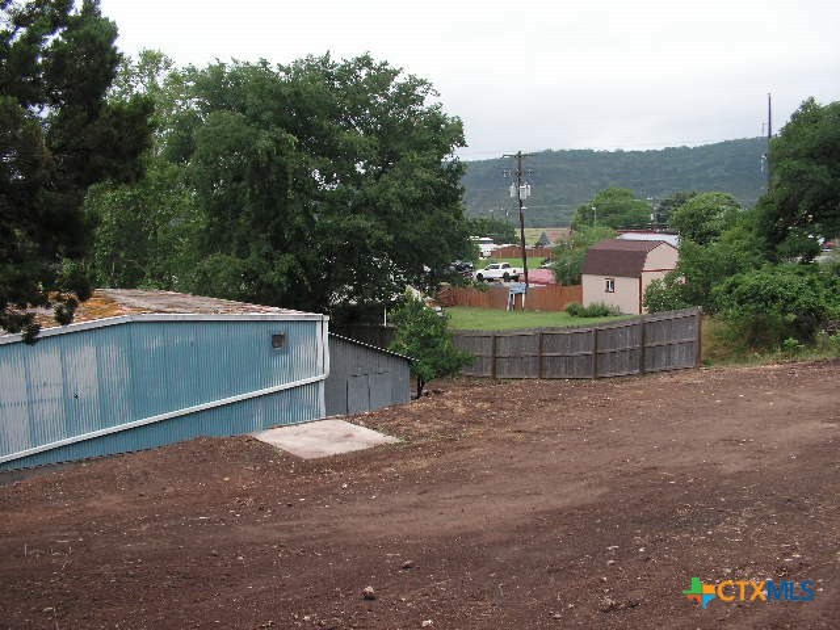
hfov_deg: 51.4
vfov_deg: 39.7
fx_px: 874
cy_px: 315
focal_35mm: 36
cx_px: 420
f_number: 4.8
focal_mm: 6
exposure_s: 1/80
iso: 50
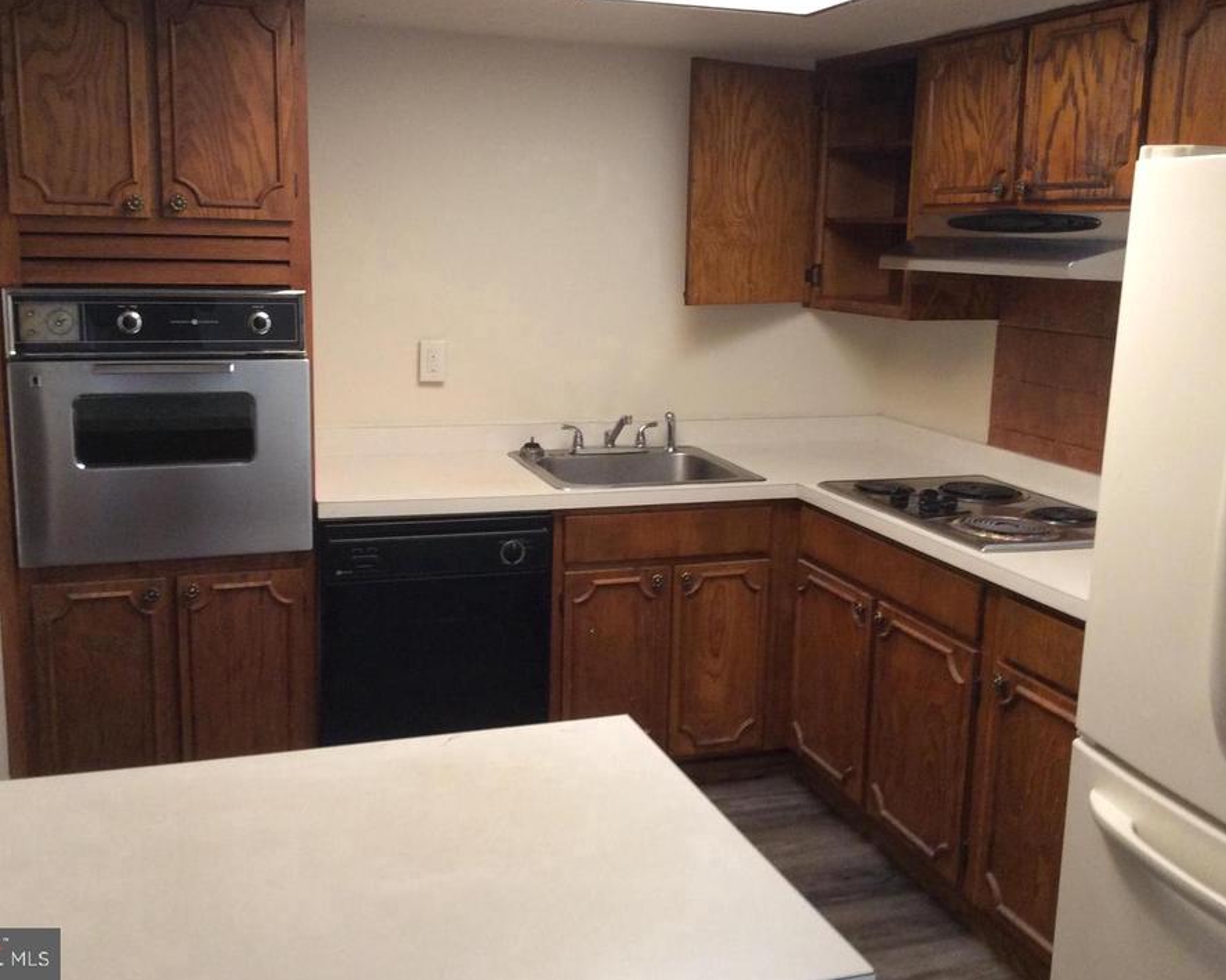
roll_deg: -0.7
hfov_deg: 50.3
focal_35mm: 36
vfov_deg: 41.1
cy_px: 456
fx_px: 1306
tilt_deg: -10.5
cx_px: 597
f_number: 2.4
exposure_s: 1/24
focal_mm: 3.3
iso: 125
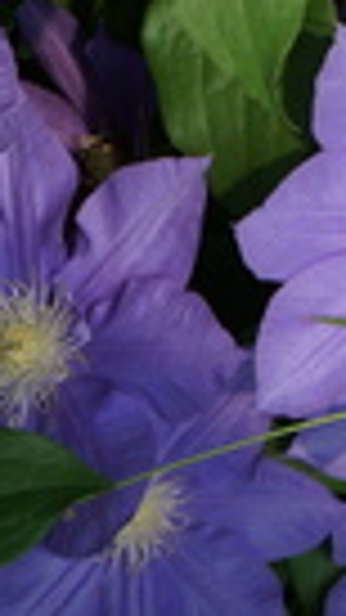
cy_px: -643
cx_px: 425
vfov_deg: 9.2
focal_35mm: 220
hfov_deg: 5.5
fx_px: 3590
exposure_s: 1/100
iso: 100
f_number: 7.1
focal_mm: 32
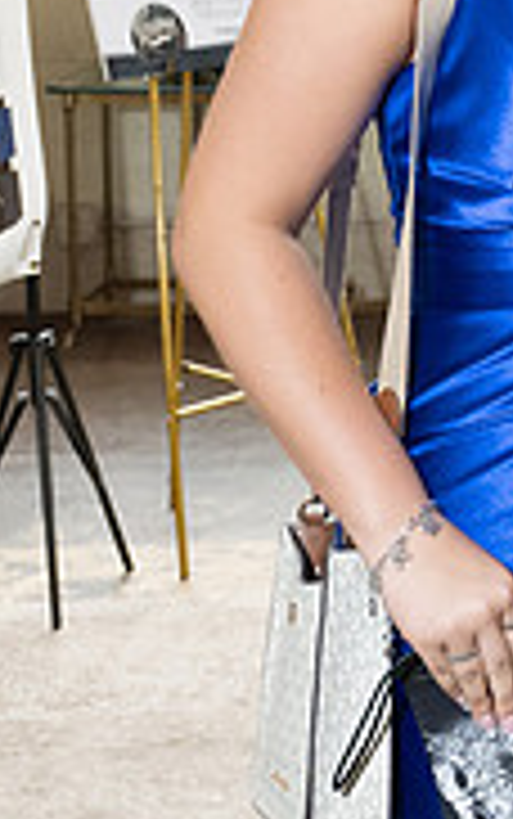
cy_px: -22
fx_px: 2233
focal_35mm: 100
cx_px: 1137
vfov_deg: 20.1
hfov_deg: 11.4
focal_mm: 24
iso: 3200
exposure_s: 1/200
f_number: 5
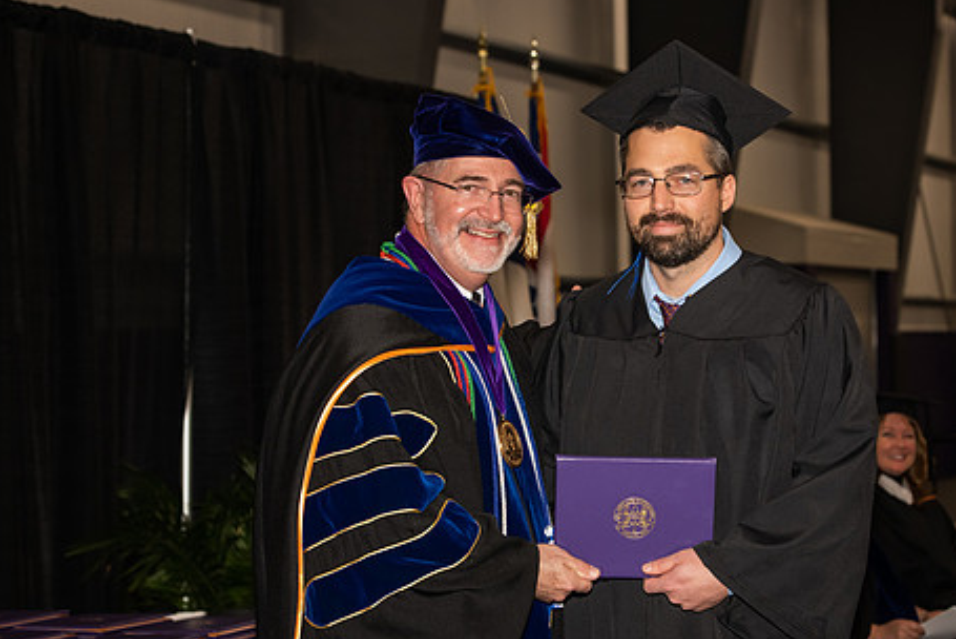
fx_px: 2710
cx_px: 553
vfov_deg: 13.4
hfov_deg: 20.0
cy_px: 373
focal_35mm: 102
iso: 1000
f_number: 5.6
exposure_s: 1/200
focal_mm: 80
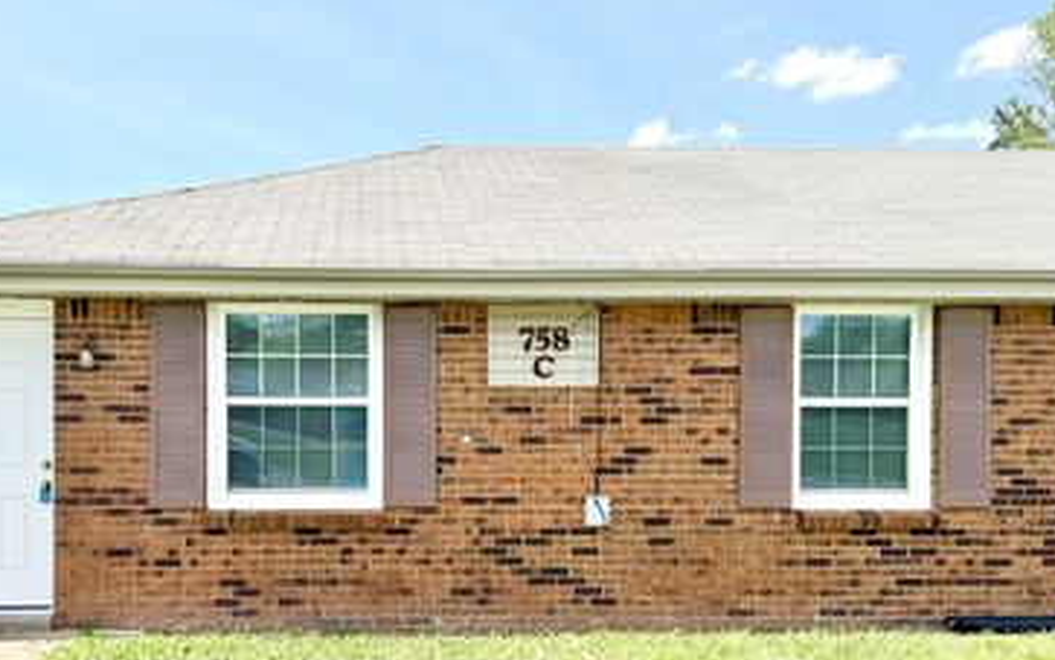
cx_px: 424
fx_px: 1006
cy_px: 417
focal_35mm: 35
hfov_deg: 54.9
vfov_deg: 36.1
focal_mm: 6.76
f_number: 1.78
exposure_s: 1/3584
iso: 80
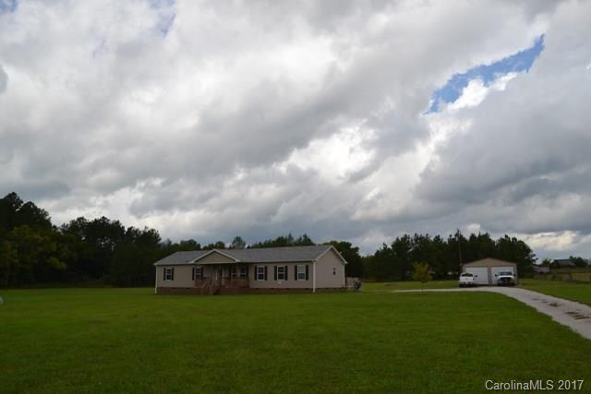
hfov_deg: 67.4
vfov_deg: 48.0
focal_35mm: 27
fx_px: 443
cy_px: 197
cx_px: 296
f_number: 10
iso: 100
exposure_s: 1/200
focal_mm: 18
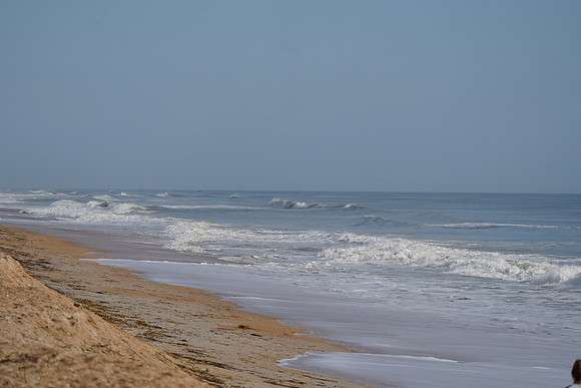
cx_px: 290
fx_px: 3228
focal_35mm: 200
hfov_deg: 10.3
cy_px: 194
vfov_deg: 6.9
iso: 200
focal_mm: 200
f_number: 5.6
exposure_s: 1/2000
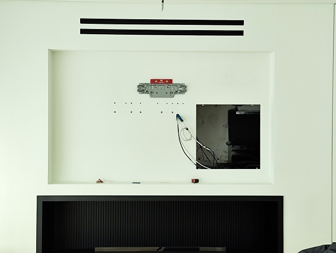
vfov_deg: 30.3
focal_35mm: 48
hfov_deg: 39.6
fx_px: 466
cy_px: 126
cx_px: 168
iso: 50
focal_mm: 4.71
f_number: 1.79
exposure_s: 1/114
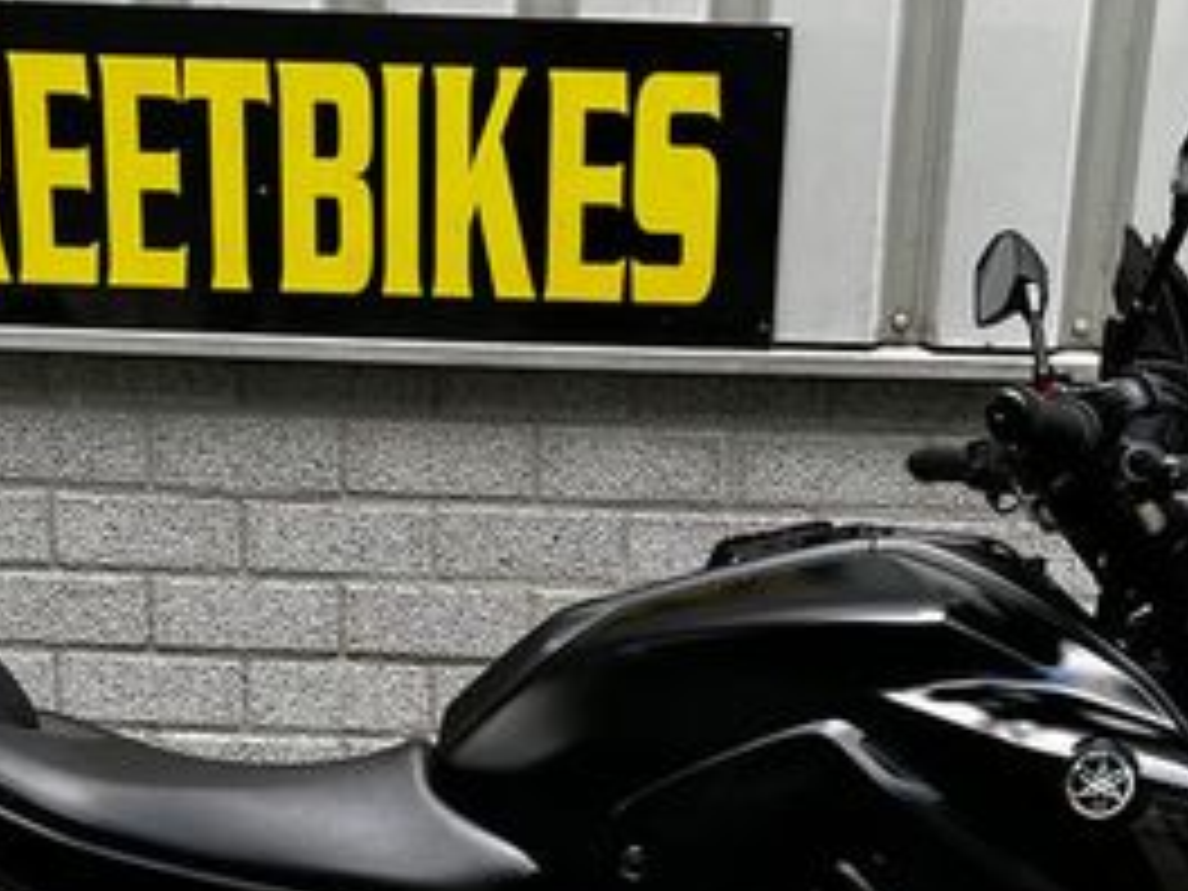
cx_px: 554
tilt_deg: -21.5
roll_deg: -2.2
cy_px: 882
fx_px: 2162
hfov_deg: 30.7
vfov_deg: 22.4
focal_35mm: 63
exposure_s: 1/121
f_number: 1.6
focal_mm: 5.1
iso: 100
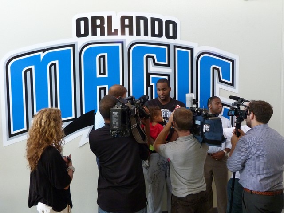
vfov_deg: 46.8
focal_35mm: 30
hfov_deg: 60.0
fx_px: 246
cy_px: 106
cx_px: 142
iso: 400
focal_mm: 5.3
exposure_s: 1/40
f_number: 2.9
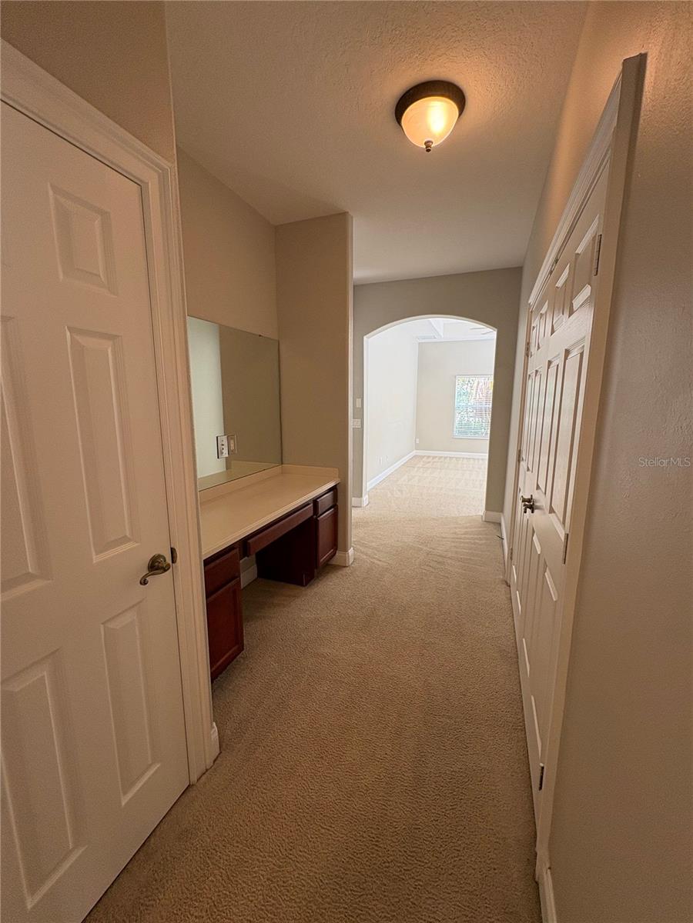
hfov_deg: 85.7
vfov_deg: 102.1
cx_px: 346
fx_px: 374
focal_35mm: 14
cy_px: 462
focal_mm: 2.22
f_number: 2.2
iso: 125
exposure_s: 1/60
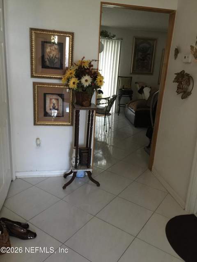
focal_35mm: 29
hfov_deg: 48.2
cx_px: 98
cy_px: 131
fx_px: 220
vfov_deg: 61.7
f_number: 2.2
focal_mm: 4.15
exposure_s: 1/4
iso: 100
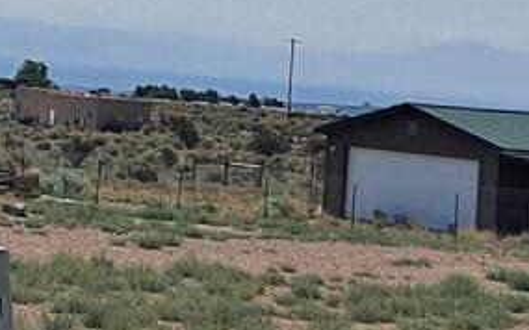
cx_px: -39
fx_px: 2681
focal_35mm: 186
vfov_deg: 7.0
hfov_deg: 11.1
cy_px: -146
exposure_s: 1/2710
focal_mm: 4.6
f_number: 2
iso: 32
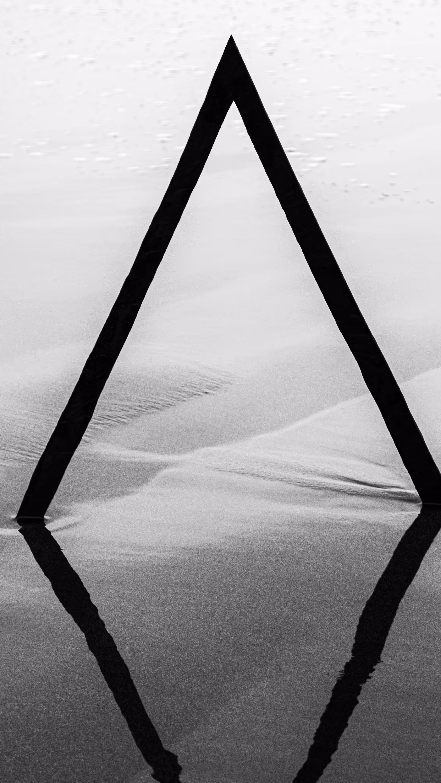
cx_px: 240
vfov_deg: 22.9
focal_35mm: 93
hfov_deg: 13.0
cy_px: 480
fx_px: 1933
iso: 100
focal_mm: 40
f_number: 5.3
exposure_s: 1/200
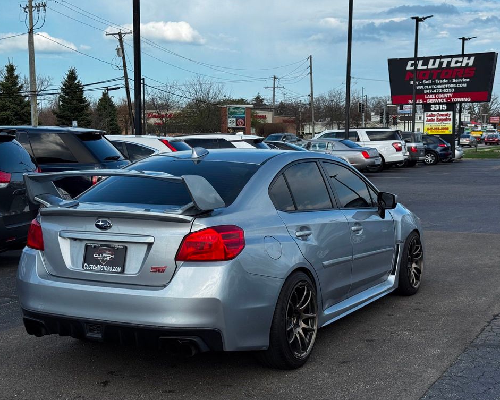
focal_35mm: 51
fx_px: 755
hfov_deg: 36.6
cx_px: 239
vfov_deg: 29.7
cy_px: 201
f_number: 1.78
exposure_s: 1/2959
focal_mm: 6.76
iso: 64
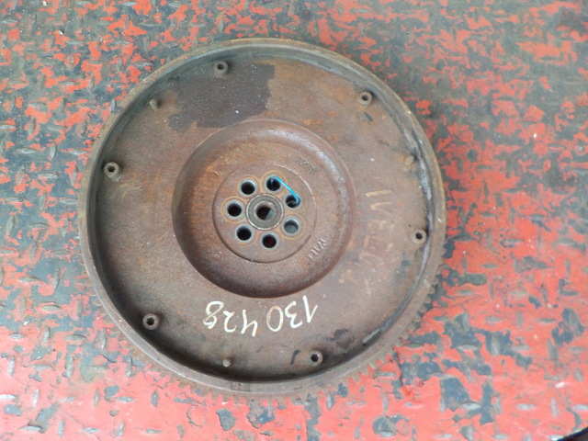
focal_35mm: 30
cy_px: 220
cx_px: 294
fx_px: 510
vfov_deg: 46.8
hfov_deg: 60.0
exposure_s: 1/30
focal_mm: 4.1
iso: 200
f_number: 3.3
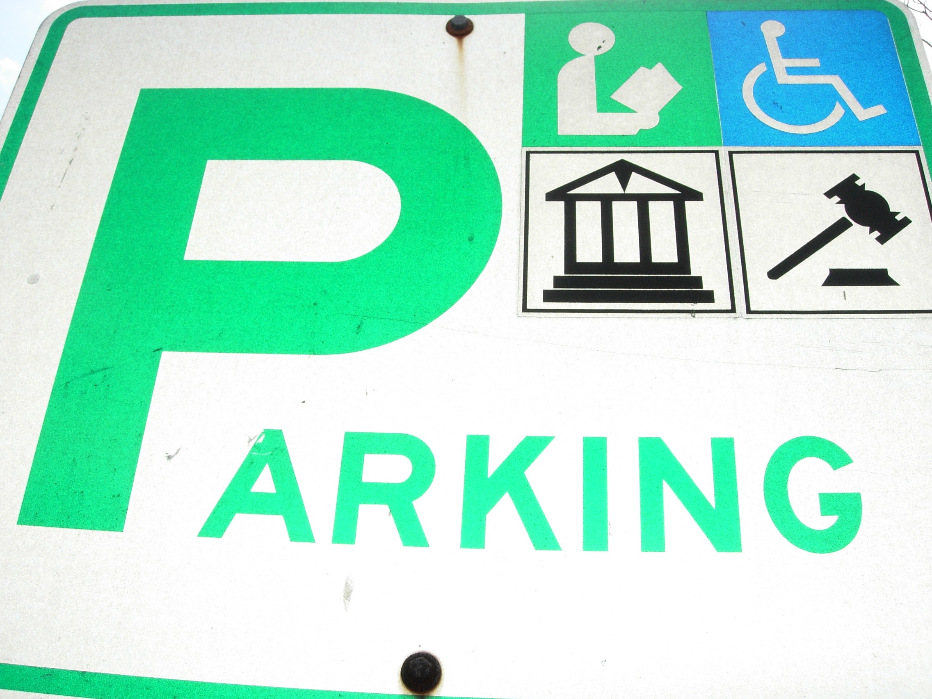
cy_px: 350
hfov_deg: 49.0
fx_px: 1023
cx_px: 466
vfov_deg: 37.7
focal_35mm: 38
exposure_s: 1/512
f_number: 4.8
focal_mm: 7.8
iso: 79
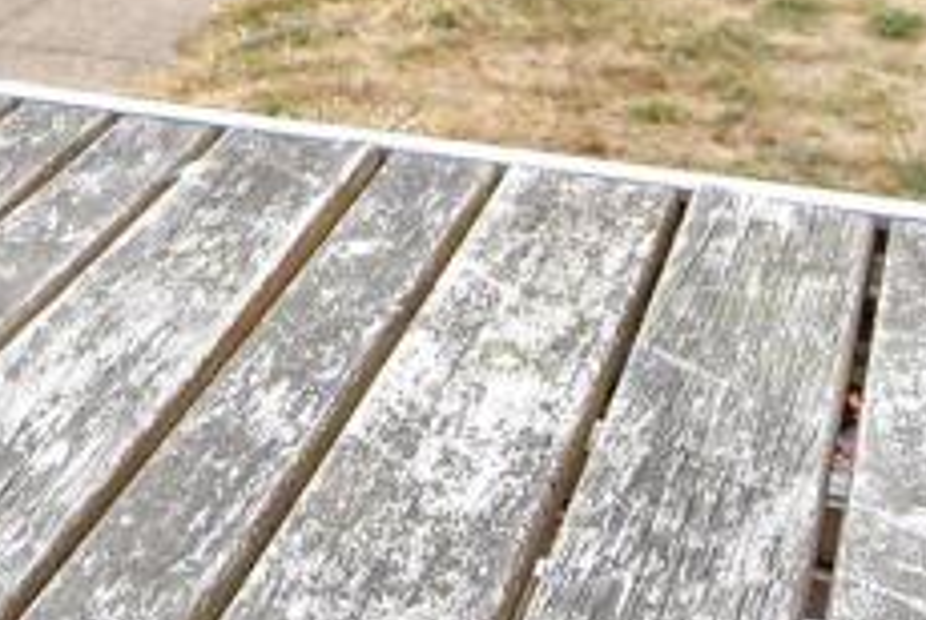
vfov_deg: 14.0
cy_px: -686
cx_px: -81
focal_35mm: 80
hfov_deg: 23.8
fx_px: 2060
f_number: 8
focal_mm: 12
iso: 320
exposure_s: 1/50
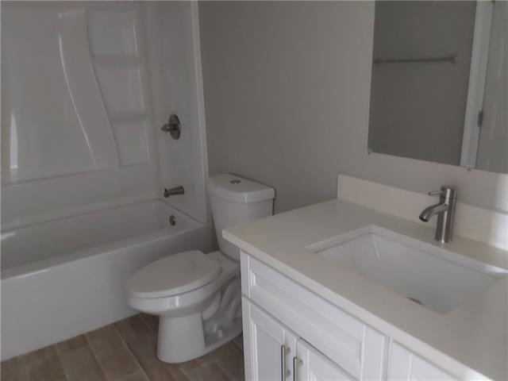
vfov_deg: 49.7
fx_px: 411
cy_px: 190
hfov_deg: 63.4
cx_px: 254
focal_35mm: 28
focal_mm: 2.91
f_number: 1.9
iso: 640
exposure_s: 1/10
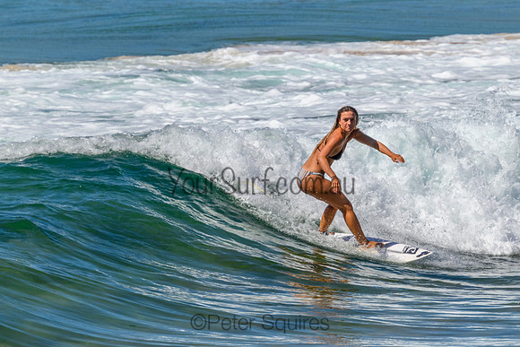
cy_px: 173
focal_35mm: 1101
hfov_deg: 1.9
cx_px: 358
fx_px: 15900
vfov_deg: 1.3
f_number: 11
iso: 560
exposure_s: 1/2000
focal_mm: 800
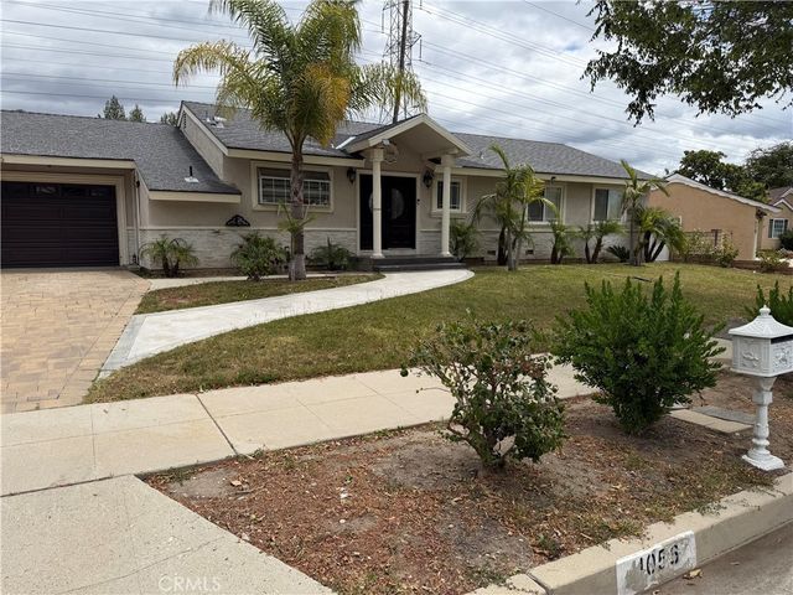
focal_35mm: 24
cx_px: 396
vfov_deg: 56.8
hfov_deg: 71.6
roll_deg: -0.1
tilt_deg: -7.3
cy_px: 298
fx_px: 550
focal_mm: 6.76
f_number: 1.78
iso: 80
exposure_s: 1/6173
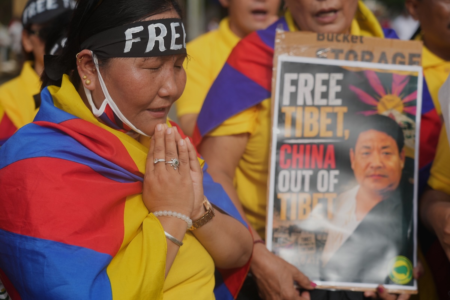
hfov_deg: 28.8
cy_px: 150
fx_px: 875
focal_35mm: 70
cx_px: 225
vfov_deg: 19.5
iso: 400
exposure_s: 1/3200
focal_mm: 70
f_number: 4
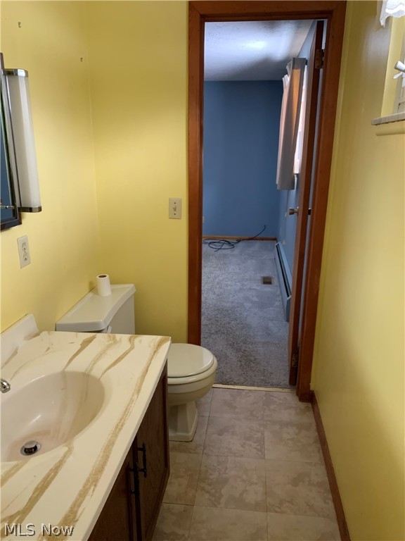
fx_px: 406
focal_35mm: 26
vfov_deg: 67.3
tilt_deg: -12.5
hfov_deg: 53.1
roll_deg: -1.1
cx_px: 202
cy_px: 270
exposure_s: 1/60
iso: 200
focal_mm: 4.25
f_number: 1.8
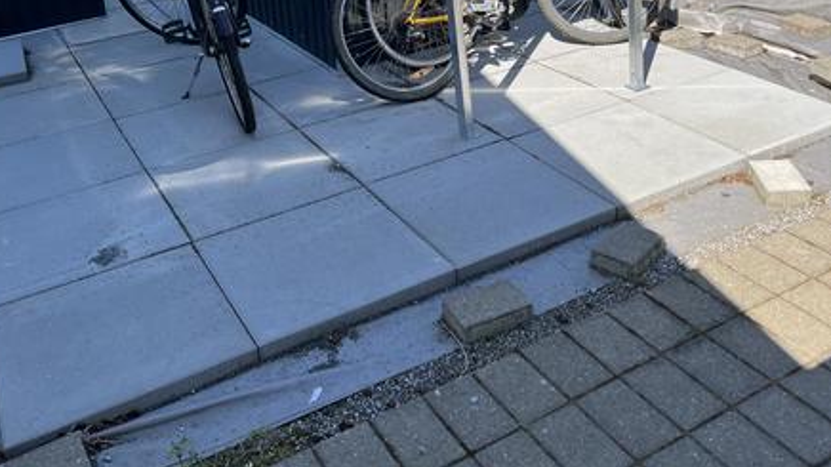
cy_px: 34
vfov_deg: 29.0
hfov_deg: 51.6
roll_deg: +6.6
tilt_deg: -15.2
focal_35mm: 39
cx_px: 404
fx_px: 859
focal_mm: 5.1
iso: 50
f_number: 1.6
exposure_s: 1/1441
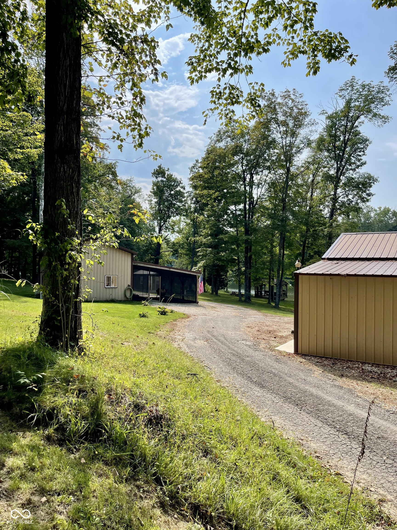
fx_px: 382
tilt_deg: +0.1
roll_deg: -1.1
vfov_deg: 69.4
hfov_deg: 54.9
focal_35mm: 25
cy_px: 265
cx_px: 198
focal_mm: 5.1
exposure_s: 1/3448
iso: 32
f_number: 1.6
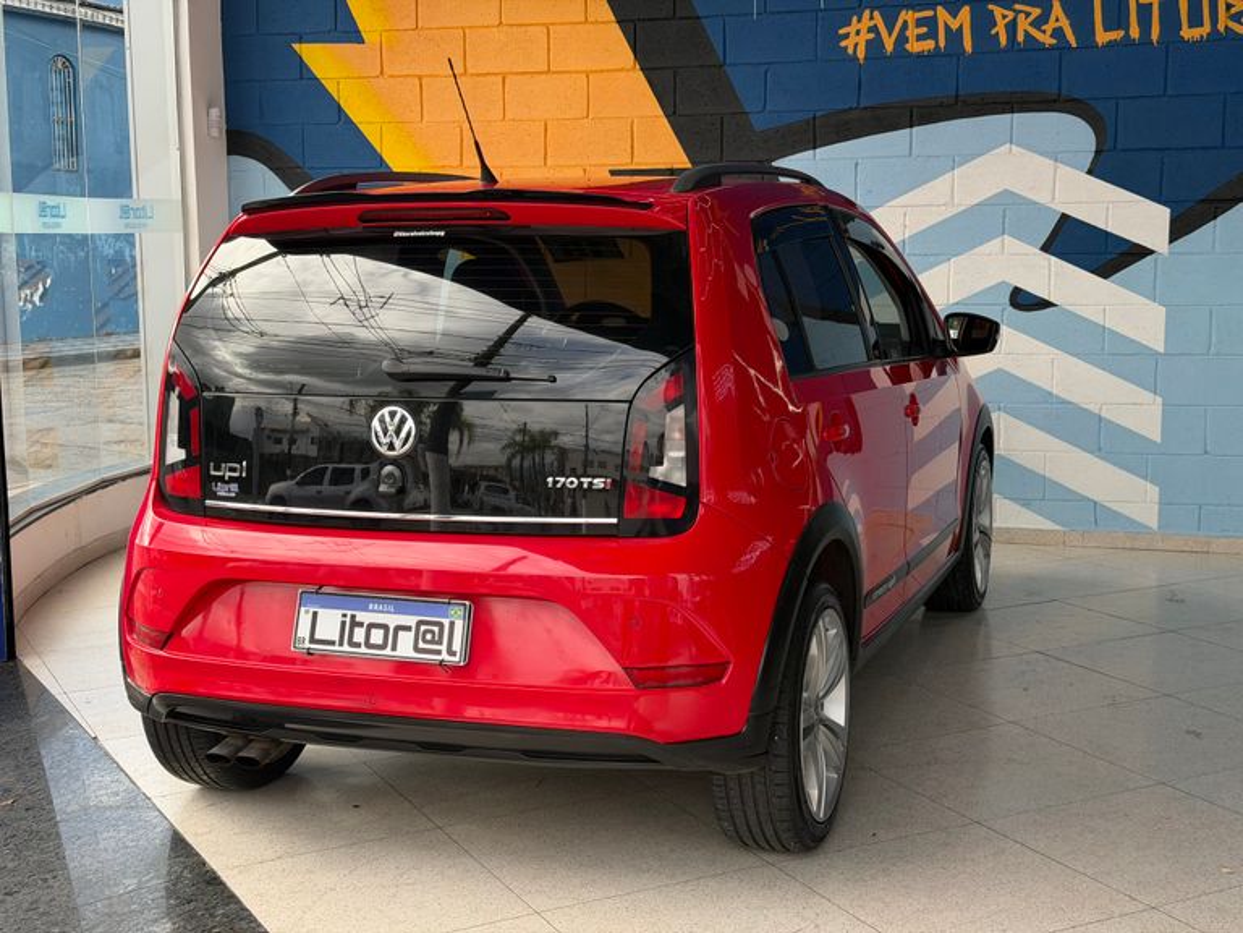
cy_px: 466
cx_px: 622
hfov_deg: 39.7
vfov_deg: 30.3
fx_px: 1724
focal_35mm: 48
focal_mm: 6.76
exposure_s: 1/615
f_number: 1.78
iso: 100
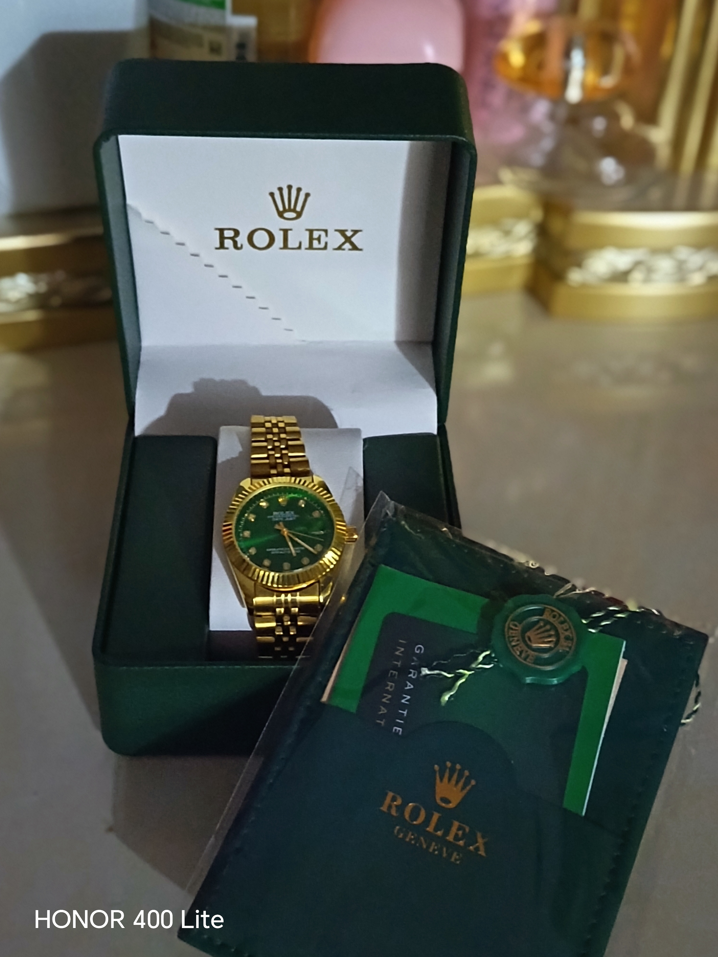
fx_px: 1327
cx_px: 359
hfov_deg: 30.3
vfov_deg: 39.7
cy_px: 478
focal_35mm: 48
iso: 14893
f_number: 4
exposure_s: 1/20
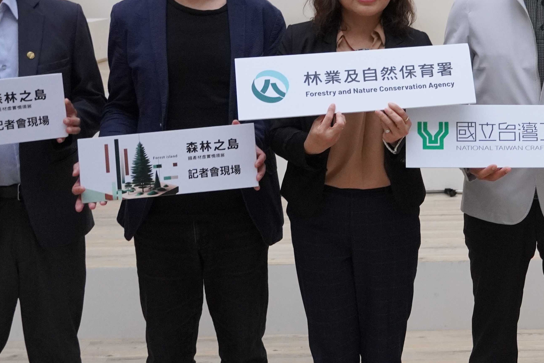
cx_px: 478
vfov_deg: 16.3
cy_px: 77
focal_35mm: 83
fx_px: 1254
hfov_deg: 23.9
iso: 2000
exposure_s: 1/160
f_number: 4
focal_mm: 24
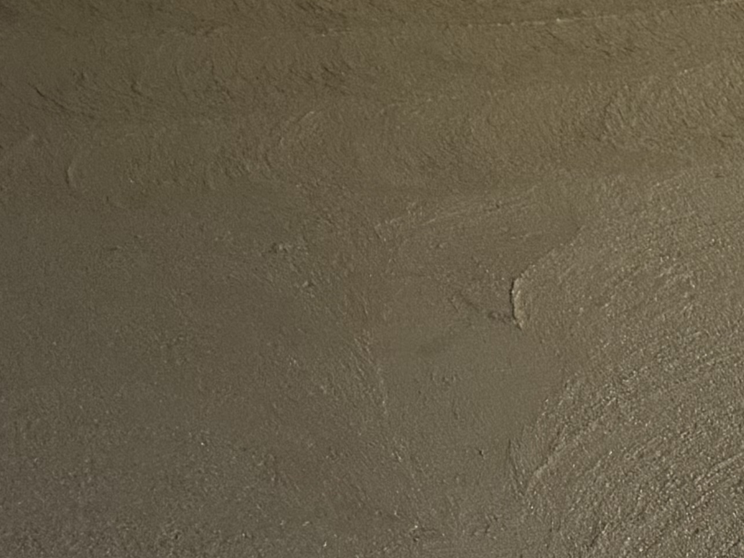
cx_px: 1407
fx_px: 2300
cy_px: -362
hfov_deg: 15.4
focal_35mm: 107
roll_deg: -2.6
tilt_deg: -8.2
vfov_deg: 12.9
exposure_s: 1/60
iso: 400
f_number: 1.78
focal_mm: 6.76
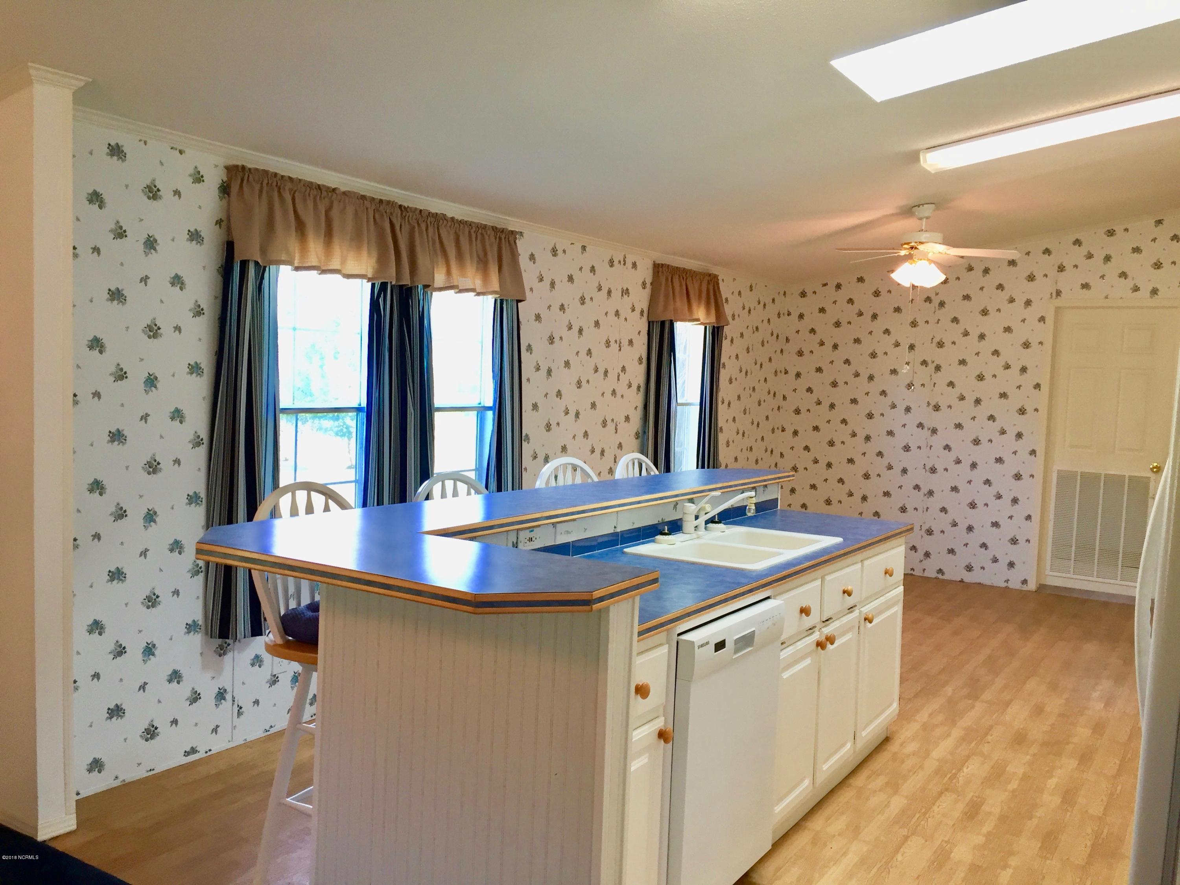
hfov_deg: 61.7
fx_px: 989
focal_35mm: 29
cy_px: 442
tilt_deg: -4.9
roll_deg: -3.0
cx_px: 590
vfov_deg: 48.2
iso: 40
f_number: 2.2
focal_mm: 4.15
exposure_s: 1/40
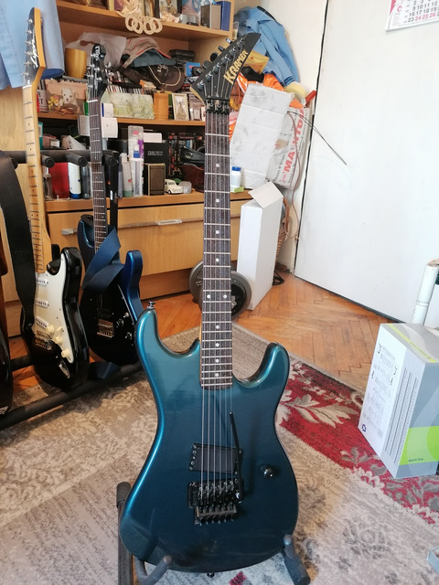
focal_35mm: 27
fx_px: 457
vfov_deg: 65.3
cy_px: 292
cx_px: 220
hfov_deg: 51.4
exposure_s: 1/50
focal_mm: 4.75
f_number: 1.8
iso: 640
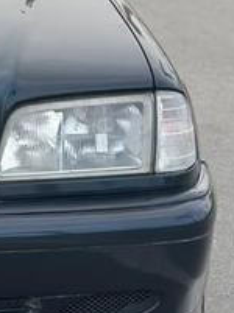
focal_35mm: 208
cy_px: -62
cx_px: -248
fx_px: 1881
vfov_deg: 9.4
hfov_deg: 6.9
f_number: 1.78
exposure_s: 1/220
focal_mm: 6.86
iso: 80
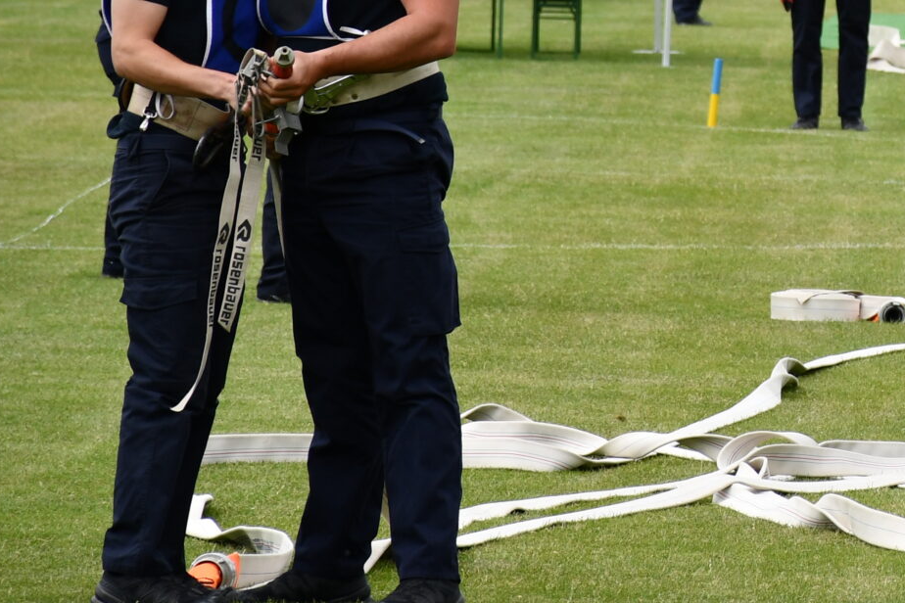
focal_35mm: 540
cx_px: 1085
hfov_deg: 3.8
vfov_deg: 2.5
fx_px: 13574
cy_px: -81
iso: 200
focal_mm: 130
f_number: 6.3
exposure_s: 1/500
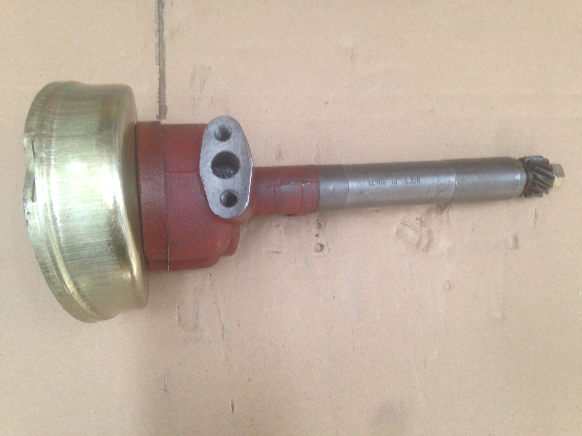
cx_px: 291
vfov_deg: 42.9
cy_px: 218
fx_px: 555
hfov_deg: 55.4
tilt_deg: -77.4
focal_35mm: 33
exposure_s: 1/20
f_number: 2.4
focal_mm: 4.12
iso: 80
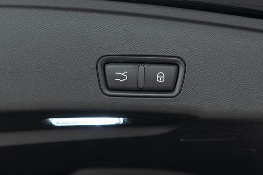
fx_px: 365
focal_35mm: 50
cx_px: 142
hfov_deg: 39.6
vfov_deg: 27.0
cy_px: 72
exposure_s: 1/40
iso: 800
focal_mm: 28
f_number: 3.2
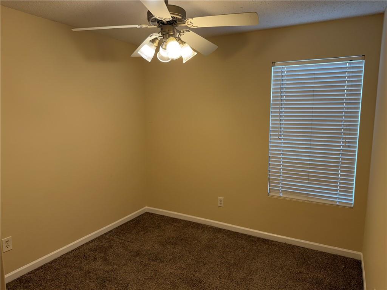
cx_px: 194
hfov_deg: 71.6
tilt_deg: -7.7
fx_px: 268
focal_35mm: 24
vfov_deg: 56.8
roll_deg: +1.3
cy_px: 145
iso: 125
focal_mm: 6.76
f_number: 1.78
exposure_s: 1/120
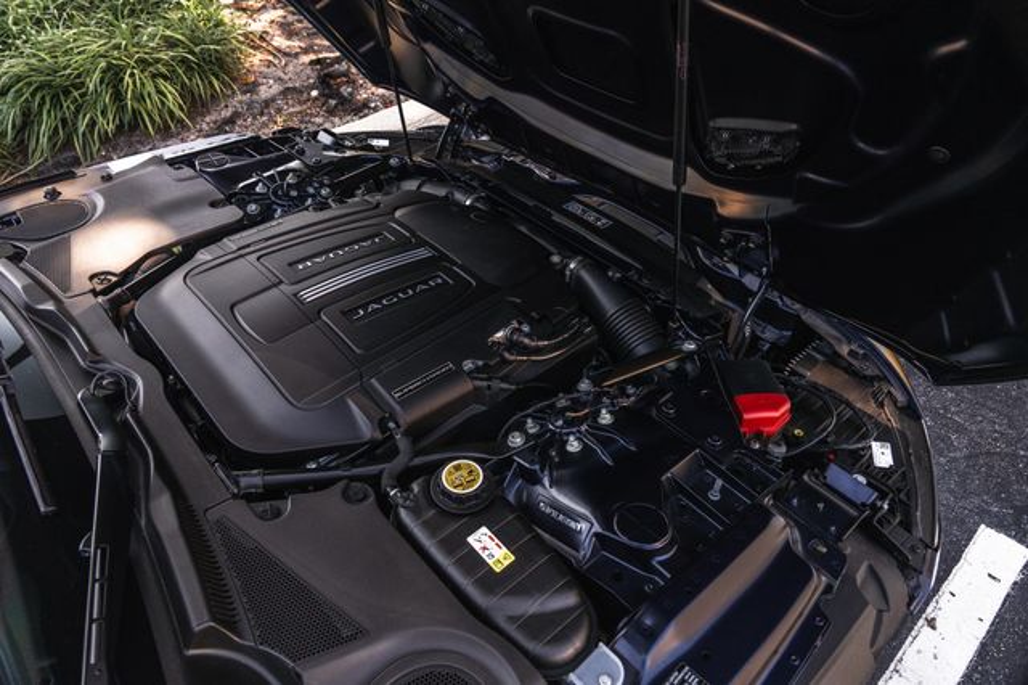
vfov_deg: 53.1
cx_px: 514
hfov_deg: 73.8
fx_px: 685
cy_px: 342
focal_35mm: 24
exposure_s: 1/80
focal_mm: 24
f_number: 7.1
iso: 640
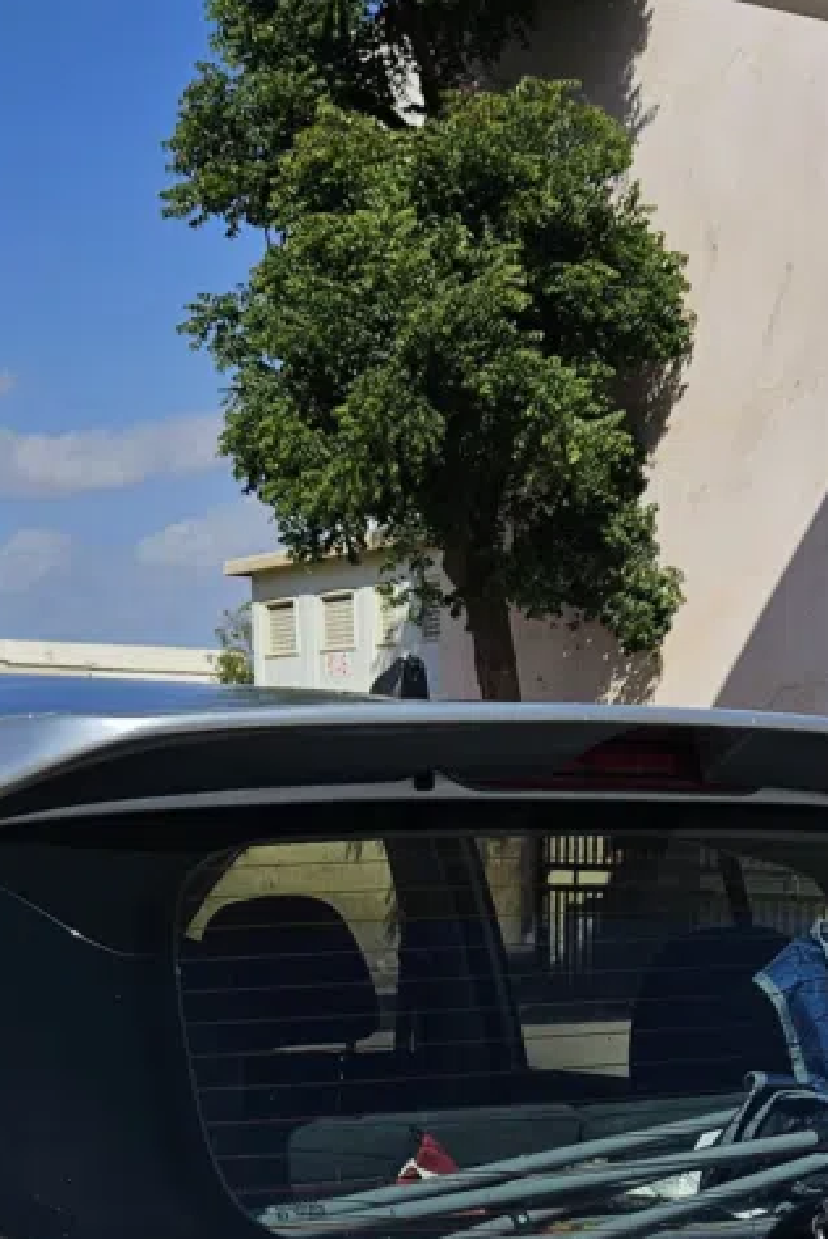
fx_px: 2377
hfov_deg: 19.7
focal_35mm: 69
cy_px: 1348
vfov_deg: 26.9
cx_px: 563
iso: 25
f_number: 1.8
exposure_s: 1/3737
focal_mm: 5.4
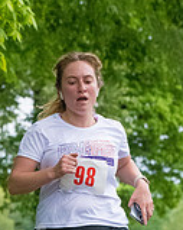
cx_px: 71
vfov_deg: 5.1
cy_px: 263
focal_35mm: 376
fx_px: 2548
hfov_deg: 4.1
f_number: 5.6
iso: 6400
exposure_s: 1/1250
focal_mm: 95
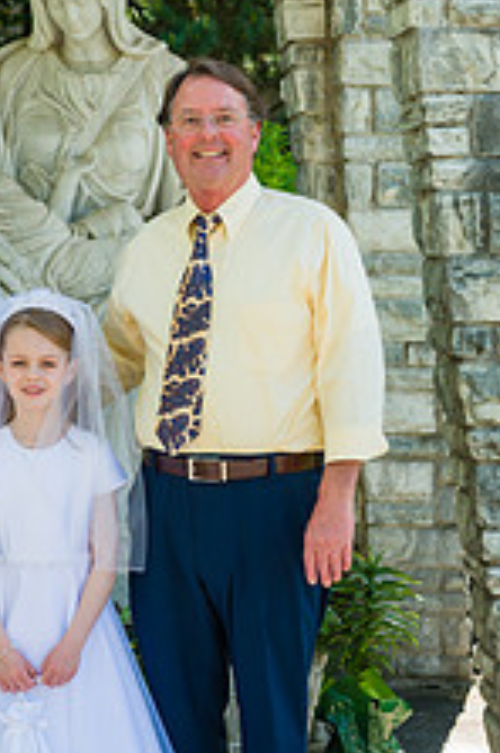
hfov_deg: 13.9
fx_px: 2027
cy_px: 415
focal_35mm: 97
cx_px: 49
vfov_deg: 21.0
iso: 250
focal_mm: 48
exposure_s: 1/500
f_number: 5.6
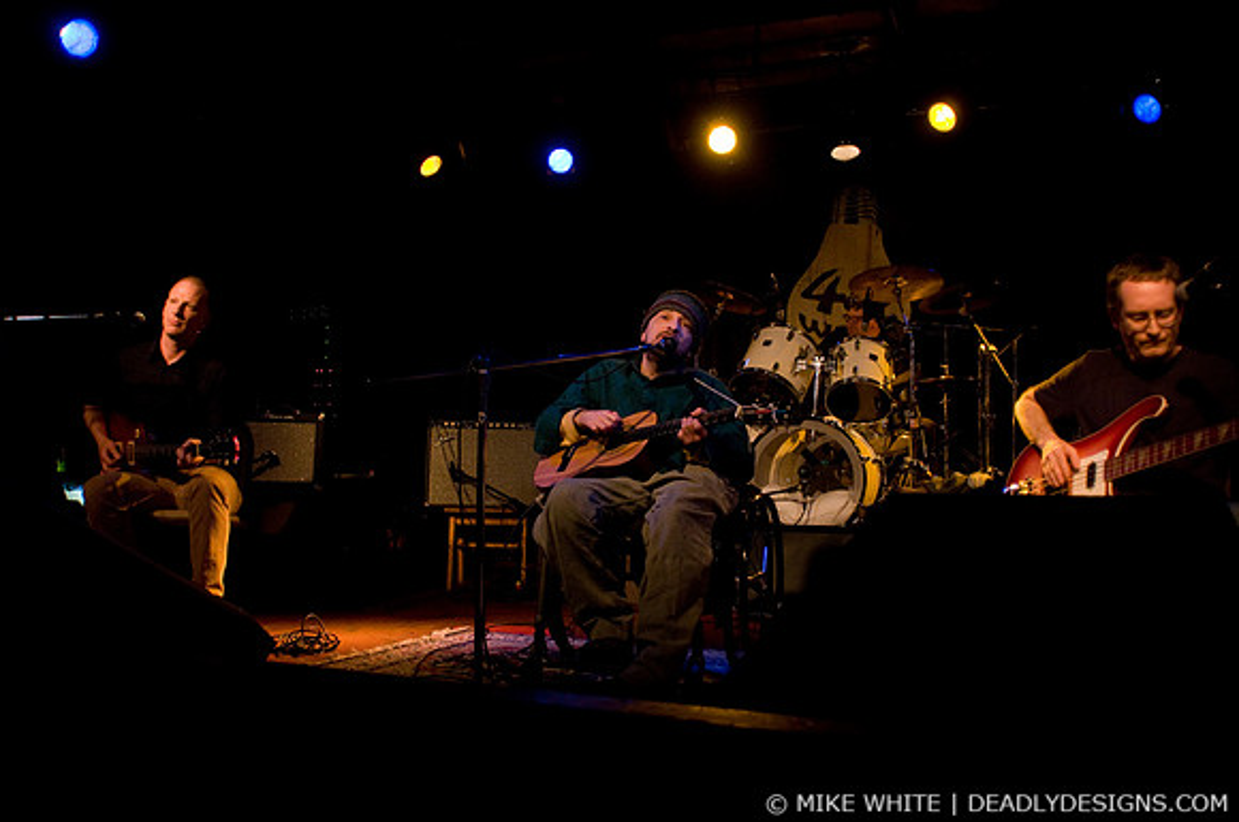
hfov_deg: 62.0
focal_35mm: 30
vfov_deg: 43.5
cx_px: 620
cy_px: 411
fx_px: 1031
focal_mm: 20
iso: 800
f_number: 2.8
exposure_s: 1/80
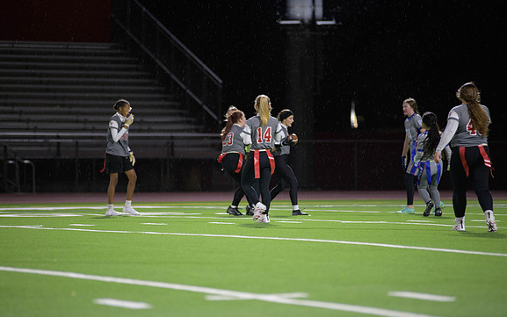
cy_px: 166
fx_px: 2833
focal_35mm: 205
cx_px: 253
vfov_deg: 6.4
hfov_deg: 10.2
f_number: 2.8
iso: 1400
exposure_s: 1/200
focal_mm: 200
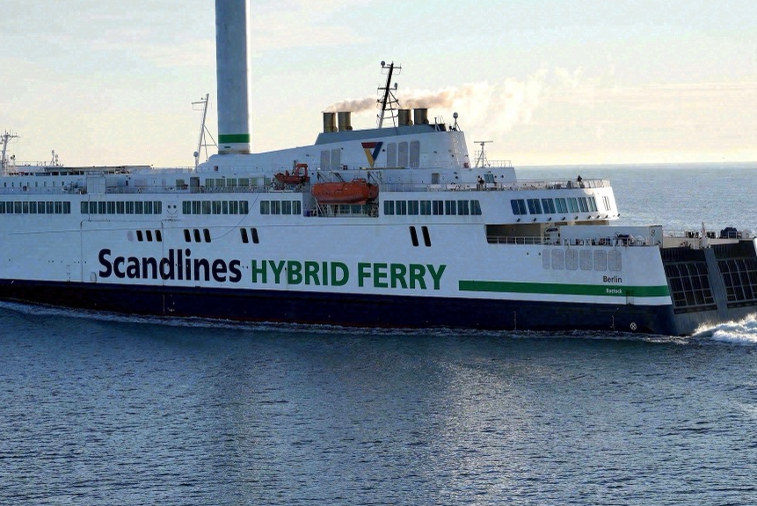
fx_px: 1789
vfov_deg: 16.1
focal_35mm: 85
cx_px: 340
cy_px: 174
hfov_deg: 23.9
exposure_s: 1/1000
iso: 100
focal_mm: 61
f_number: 4
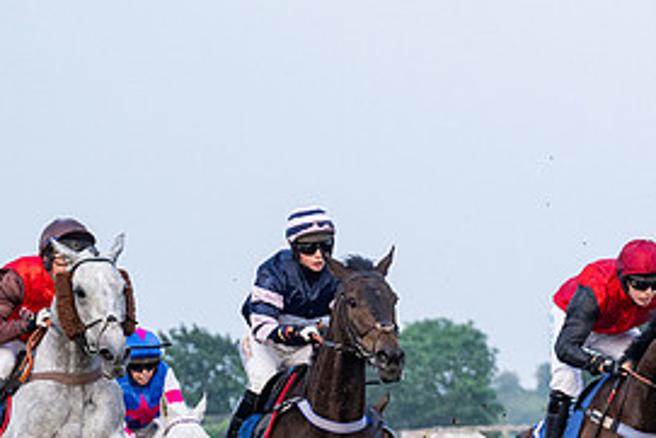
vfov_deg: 4.7
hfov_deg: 7.1
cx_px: 774
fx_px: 5287
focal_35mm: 290
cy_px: 394
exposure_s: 1/2000
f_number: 4
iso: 1250
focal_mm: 98
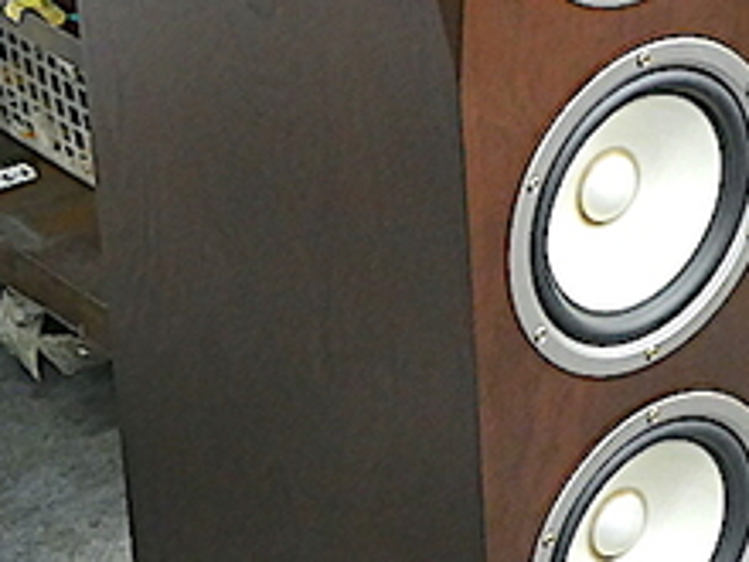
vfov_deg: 10.3
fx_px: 3116
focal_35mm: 144
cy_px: 194
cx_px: 691
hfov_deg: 13.6
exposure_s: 1/8
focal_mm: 5.8
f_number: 3.6
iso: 200
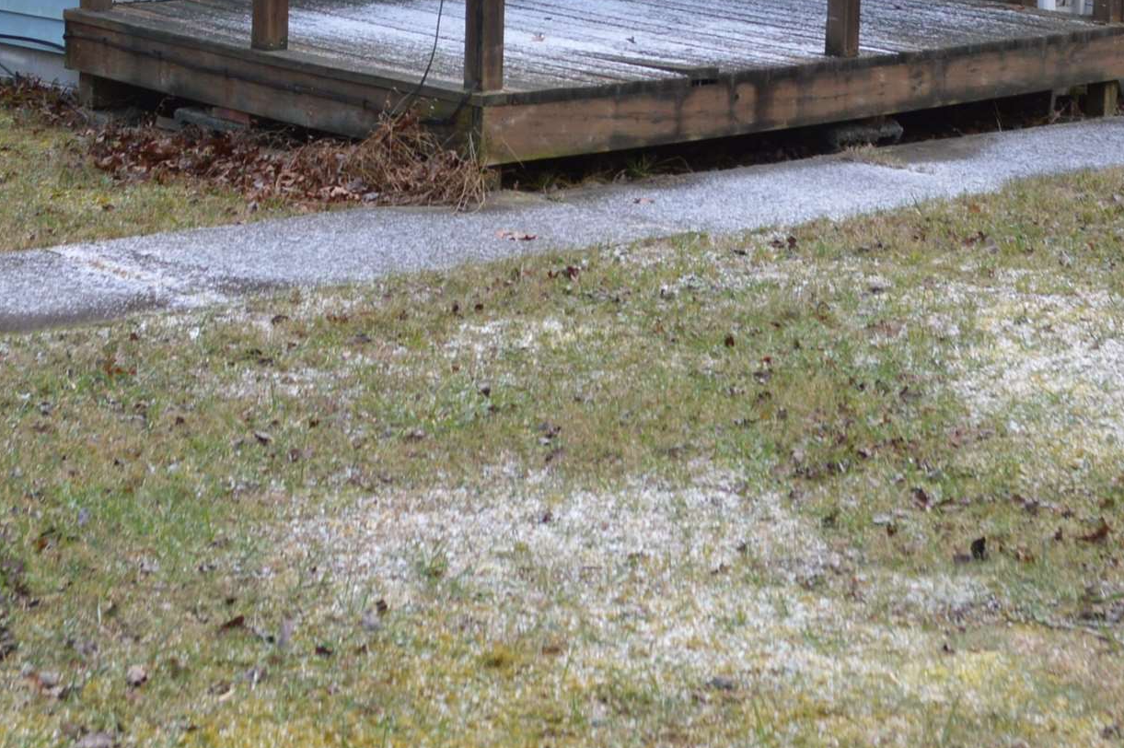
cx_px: 715
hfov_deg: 24.4
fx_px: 2589
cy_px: -173
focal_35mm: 83
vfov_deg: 15.7
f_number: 5.6
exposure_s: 1/125
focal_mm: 22
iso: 250
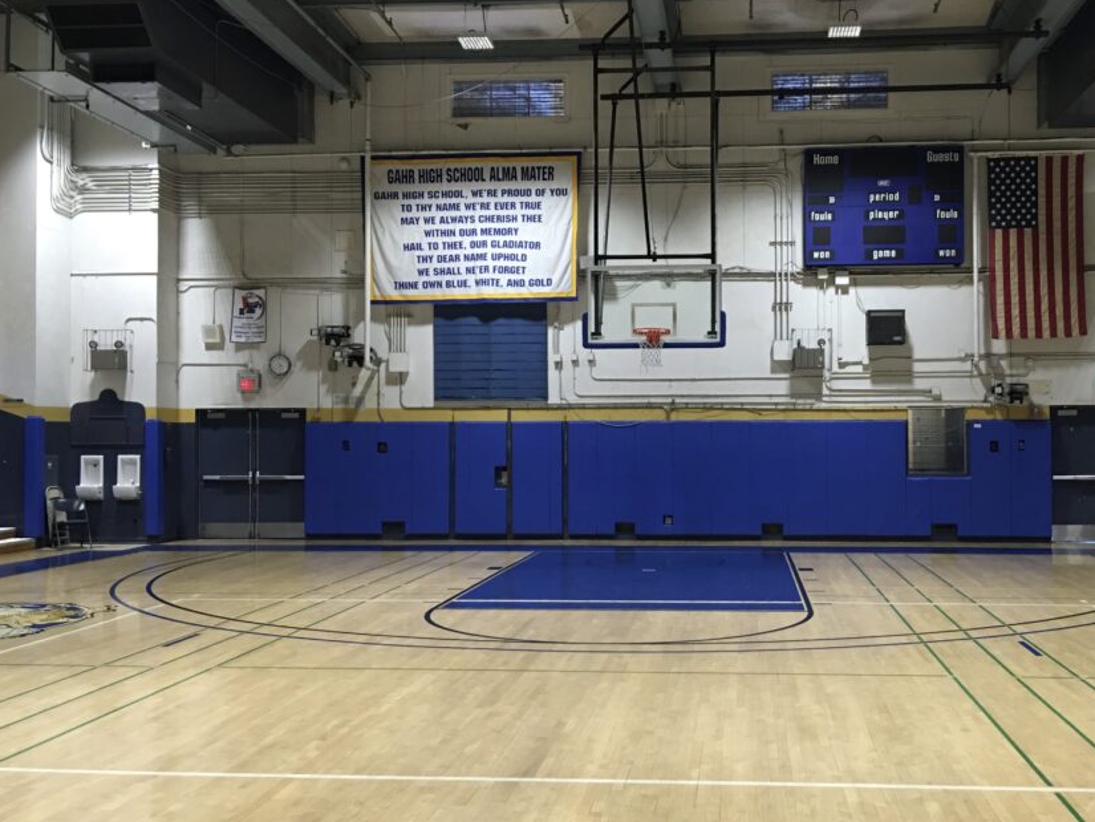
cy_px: 429
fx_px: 1139
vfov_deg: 39.7
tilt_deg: +1.2
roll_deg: -0.8
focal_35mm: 36
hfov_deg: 51.0
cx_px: 664
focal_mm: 4.15
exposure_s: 1/15
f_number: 2.2
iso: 64
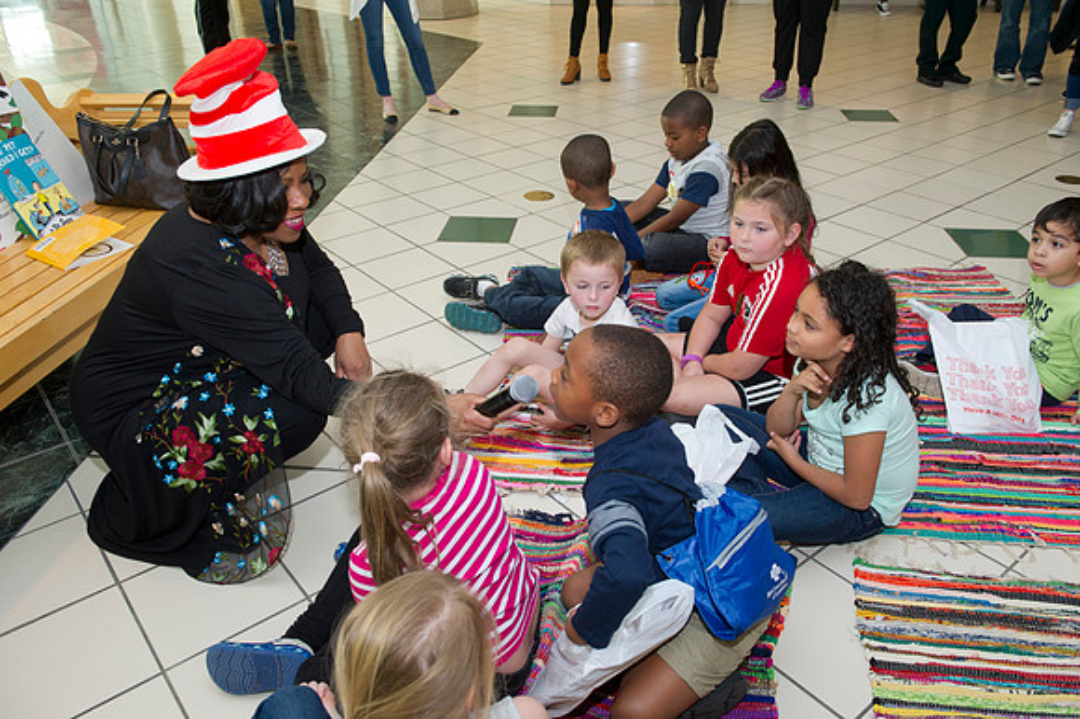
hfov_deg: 65.5
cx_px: 540
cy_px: 360
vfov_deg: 46.4
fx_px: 839
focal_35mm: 28
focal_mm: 28
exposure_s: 1/250
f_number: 5.6
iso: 1250
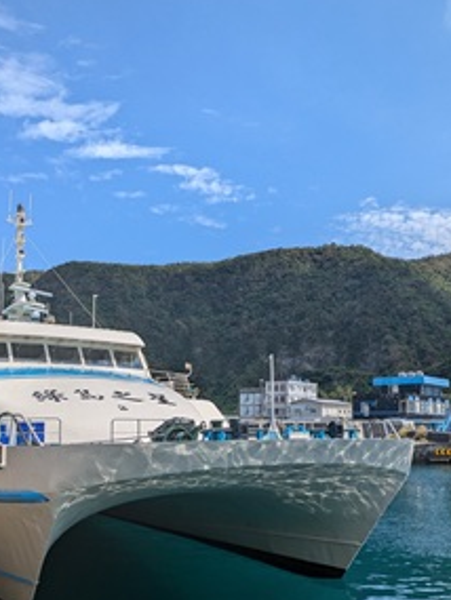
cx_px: 228
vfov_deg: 50.7
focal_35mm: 36
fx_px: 625
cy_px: 385
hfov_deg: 39.7
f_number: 1.89
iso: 44
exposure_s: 1/4184
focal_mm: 5.43
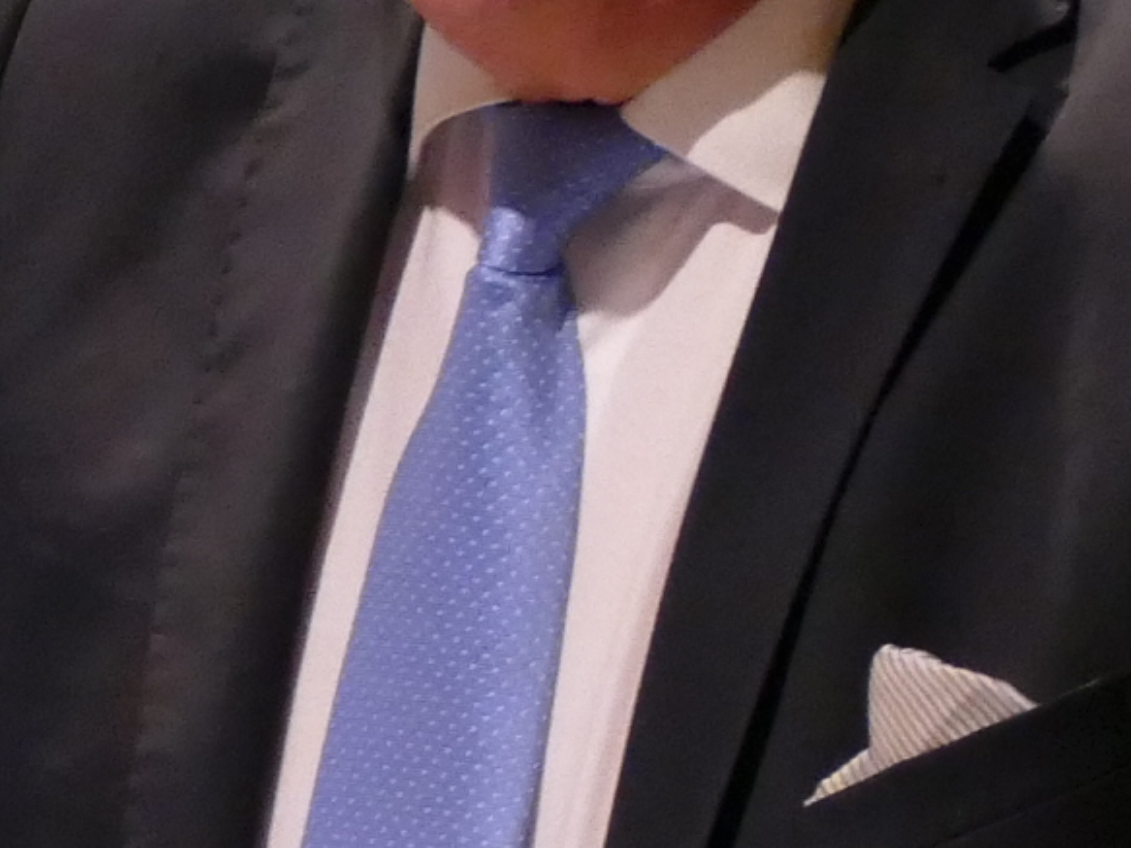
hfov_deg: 2.3
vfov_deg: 1.7
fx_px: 28289
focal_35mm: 866
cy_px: 1060
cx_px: -751
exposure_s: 1/60
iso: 1600
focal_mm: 49.07
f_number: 3.9
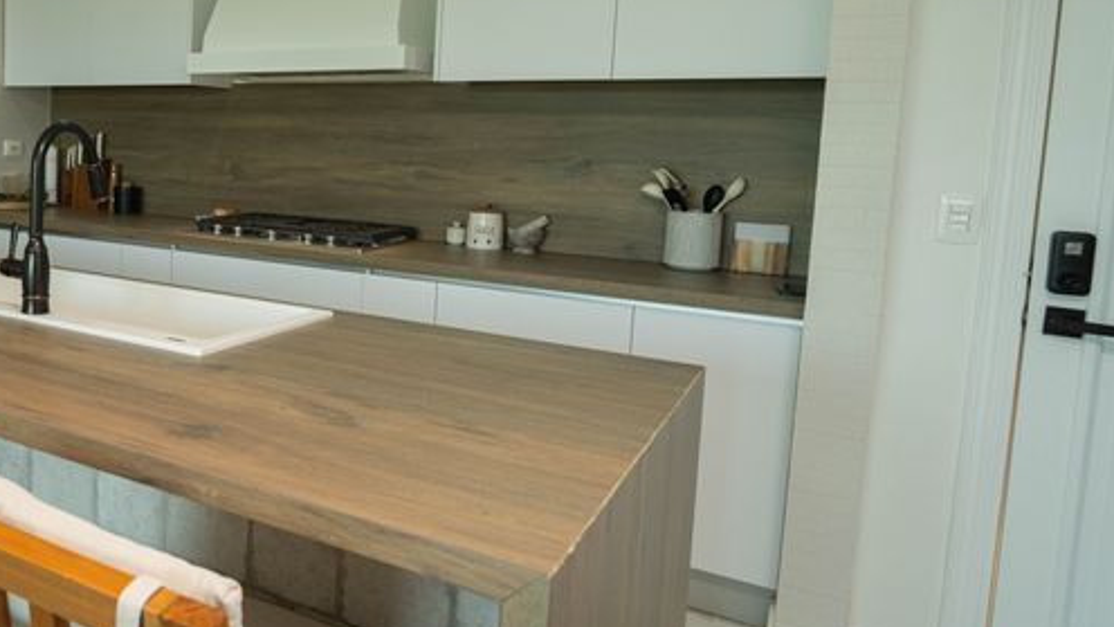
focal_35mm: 30
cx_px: 141
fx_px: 886
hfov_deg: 56.7
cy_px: 213
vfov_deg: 38.5
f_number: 4
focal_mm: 16
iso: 800
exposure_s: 1/125
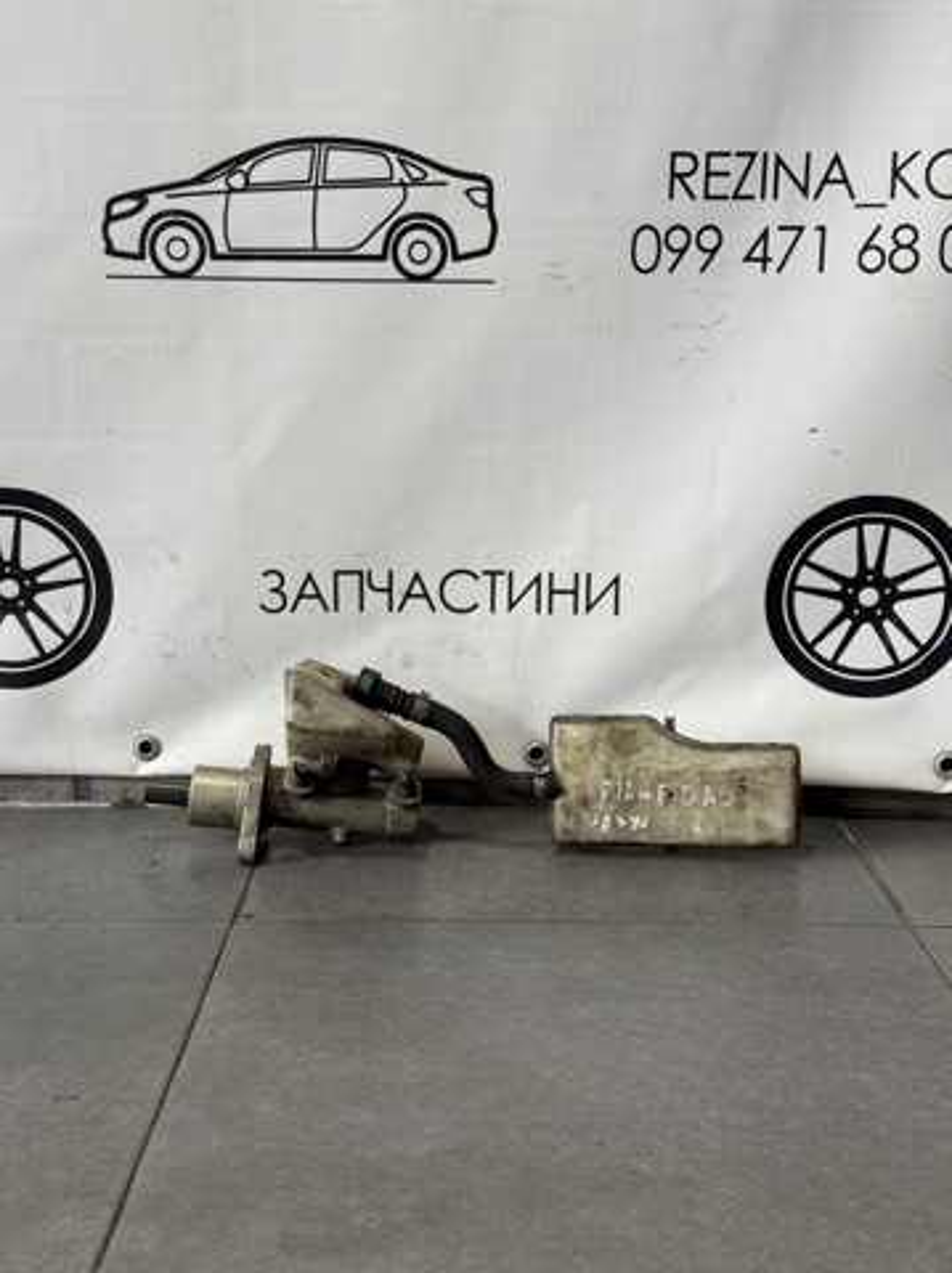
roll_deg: -1.1
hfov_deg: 30.2
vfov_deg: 39.7
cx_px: 476
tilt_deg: -11.6
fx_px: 1763
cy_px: 636
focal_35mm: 48
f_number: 1.78
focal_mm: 6.76
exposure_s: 1/100
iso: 80
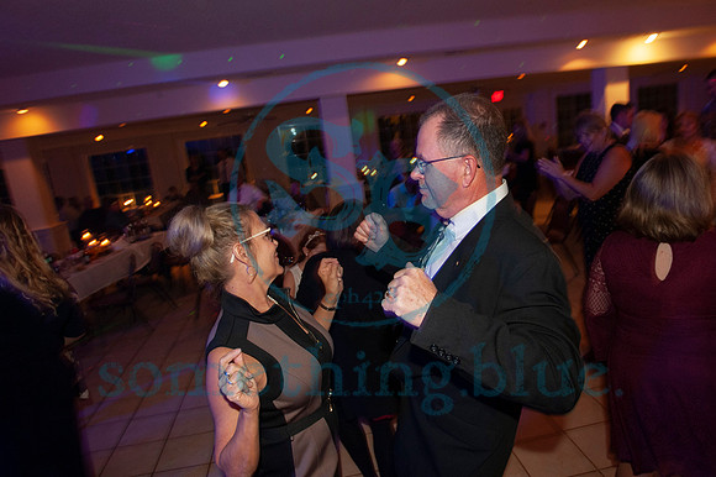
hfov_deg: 73.8
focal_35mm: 24
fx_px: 477
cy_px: 238
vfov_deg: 53.1
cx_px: 358
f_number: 8
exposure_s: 1/25
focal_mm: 24
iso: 1600
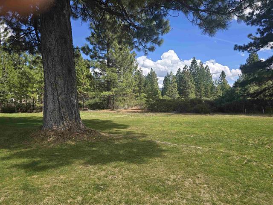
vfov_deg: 58.9
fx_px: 181
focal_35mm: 23
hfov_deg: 73.9
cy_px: 102
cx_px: 136
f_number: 1.7
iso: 12
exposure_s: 1/525
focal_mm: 6.3
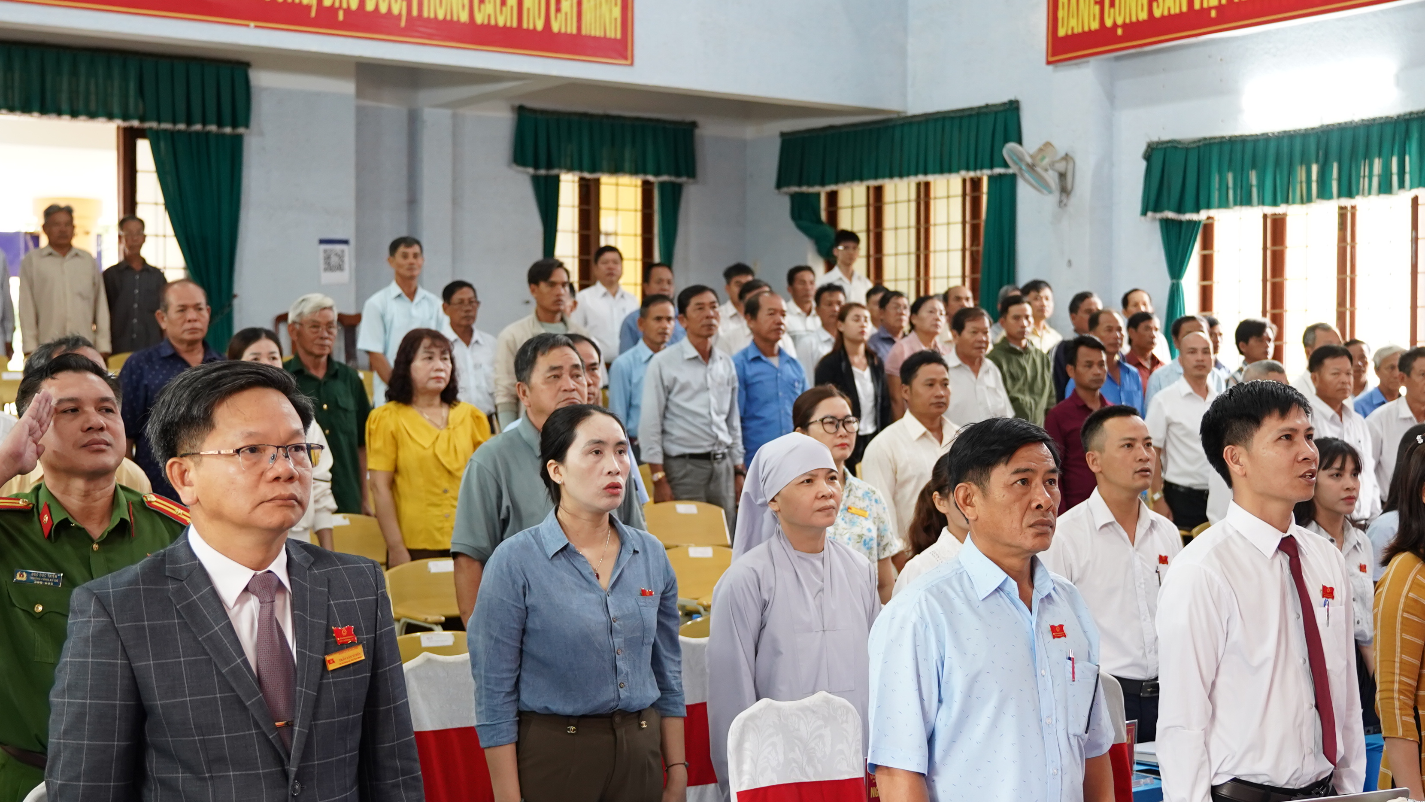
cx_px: 821
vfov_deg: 22.6
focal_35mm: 53
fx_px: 2003
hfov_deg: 39.1
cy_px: 483
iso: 1000
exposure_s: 1/100
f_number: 2.8
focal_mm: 28
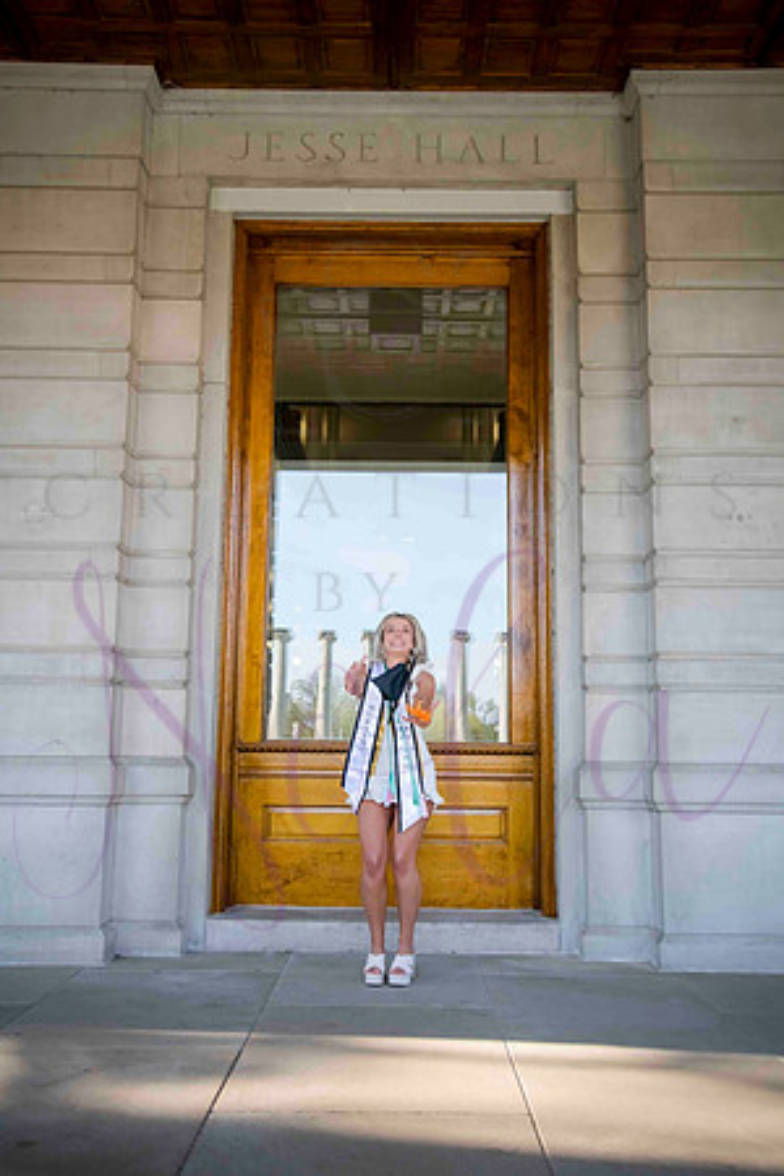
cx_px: 392
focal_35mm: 32
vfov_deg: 58.7
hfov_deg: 41.1
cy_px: 588
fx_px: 1045
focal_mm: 32
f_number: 6.3
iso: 500
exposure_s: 1/500
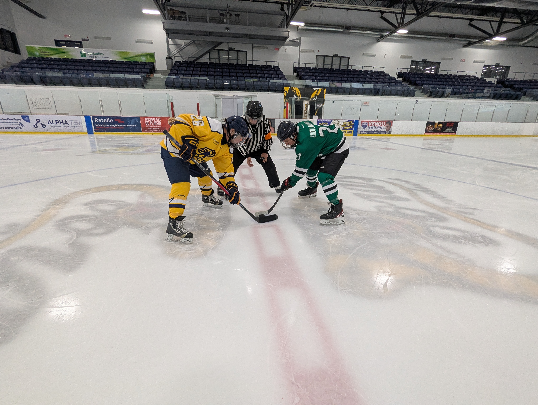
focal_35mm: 16
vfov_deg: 78.2
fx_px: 249
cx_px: 269
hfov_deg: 94.4
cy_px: 202
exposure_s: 1/120
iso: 263
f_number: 2.2
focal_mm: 2.35
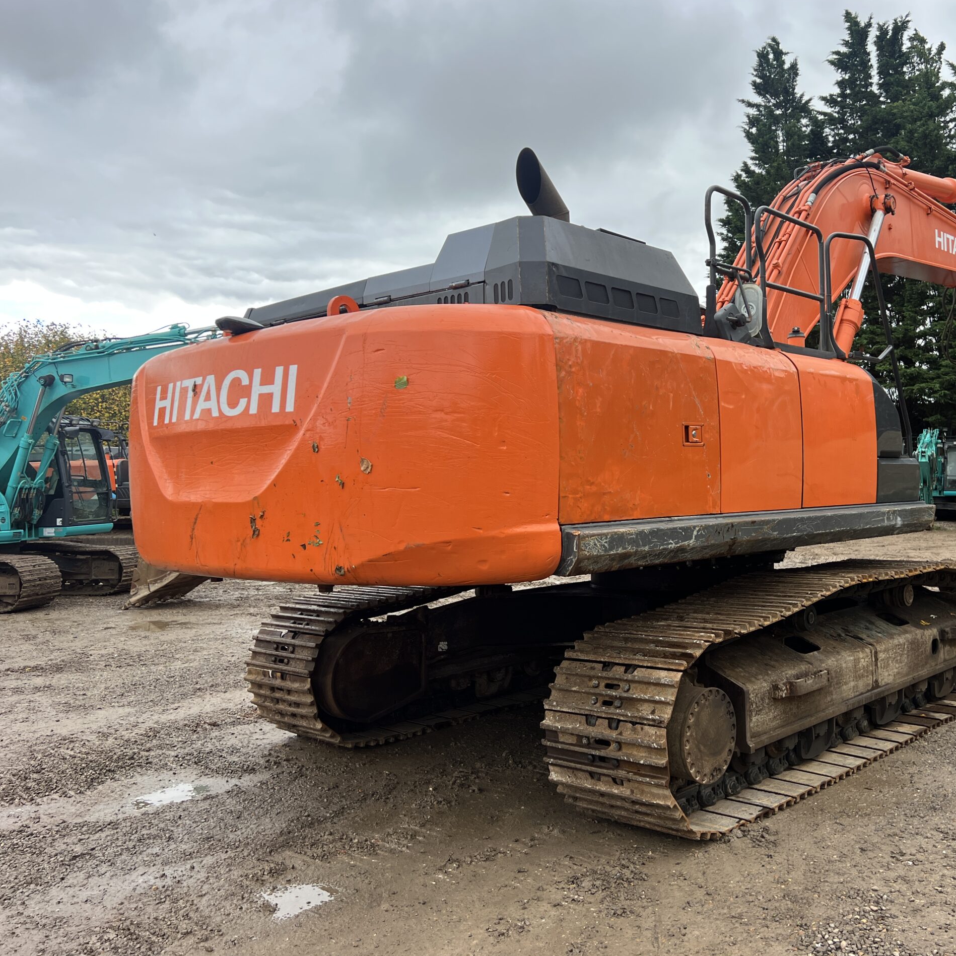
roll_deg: +0.8
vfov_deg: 52.5
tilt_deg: -1.1
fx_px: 969
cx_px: 612
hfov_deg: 51.8
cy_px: 477
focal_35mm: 31
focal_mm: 5.7
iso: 50
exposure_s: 1/301
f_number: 1.5
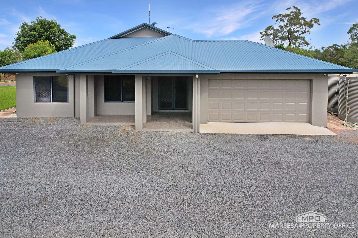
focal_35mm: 22
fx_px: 219
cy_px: 119
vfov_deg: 57.2
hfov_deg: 78.6
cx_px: 179
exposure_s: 1/2000
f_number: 2.8
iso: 200
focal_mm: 8.38
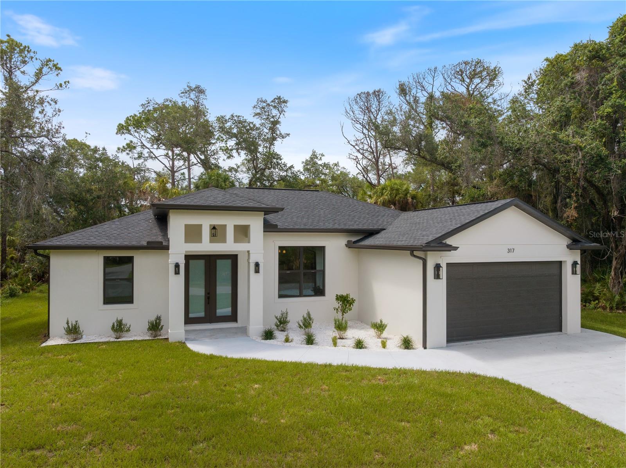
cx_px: 313
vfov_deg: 56.7
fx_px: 434
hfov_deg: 71.6
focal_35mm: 24
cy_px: 234
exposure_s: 1/1600
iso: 200
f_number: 2.8
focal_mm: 12.29
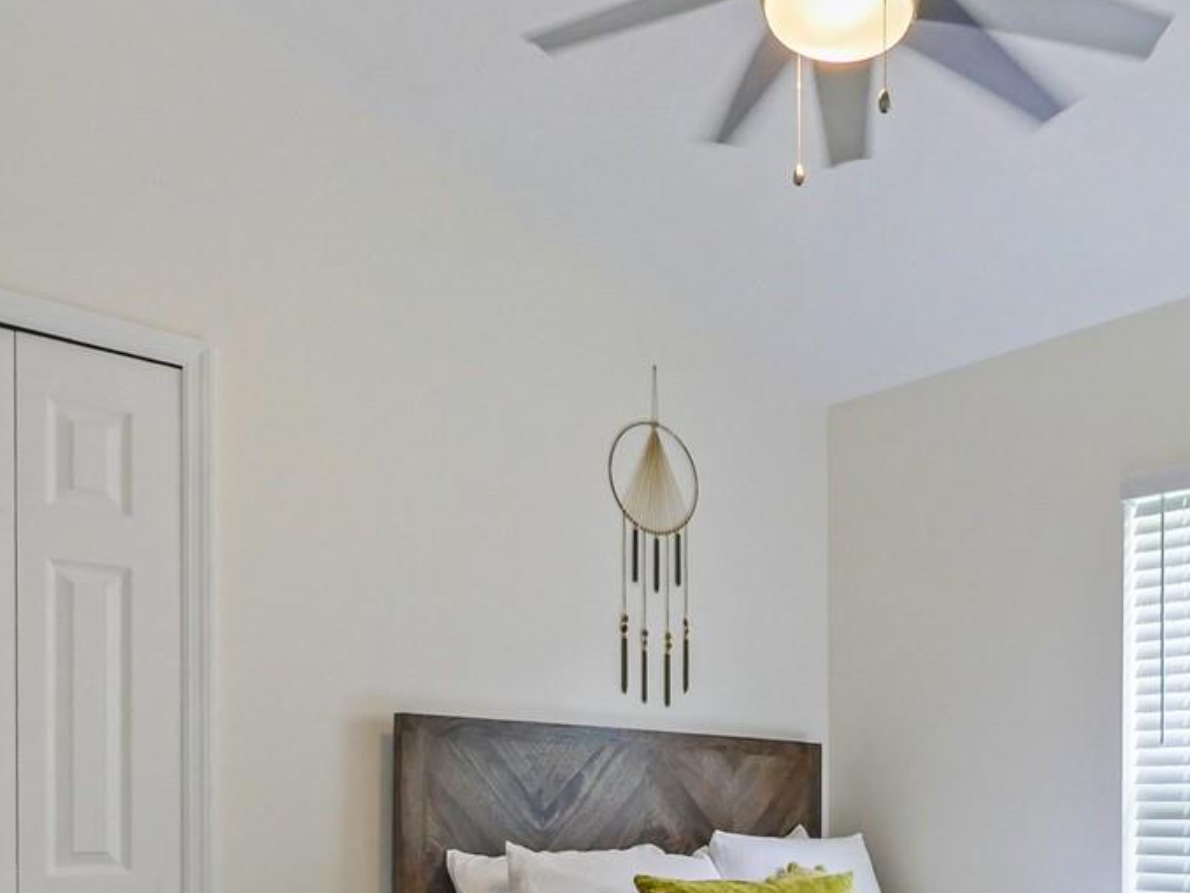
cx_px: 824
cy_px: 848
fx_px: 1135
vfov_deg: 39.0
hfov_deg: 53.9
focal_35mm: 33
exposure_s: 1/60
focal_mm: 7
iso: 1000
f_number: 4
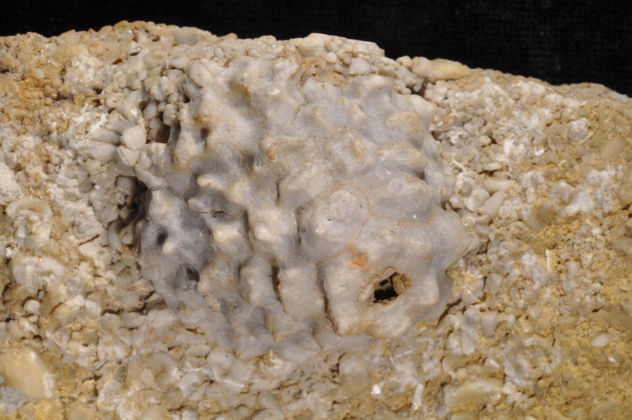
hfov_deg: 22.6
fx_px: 1578
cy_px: 210
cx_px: 316
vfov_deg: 15.2
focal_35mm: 90
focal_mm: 60
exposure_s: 1/8
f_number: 40
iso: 200
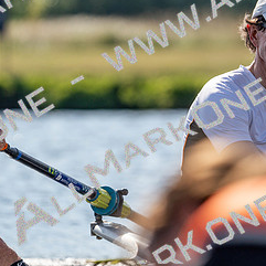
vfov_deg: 2.2
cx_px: 238
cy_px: 75
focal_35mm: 800
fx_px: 6955
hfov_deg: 2.2
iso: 250
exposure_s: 1/1600
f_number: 6.3
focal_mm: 391
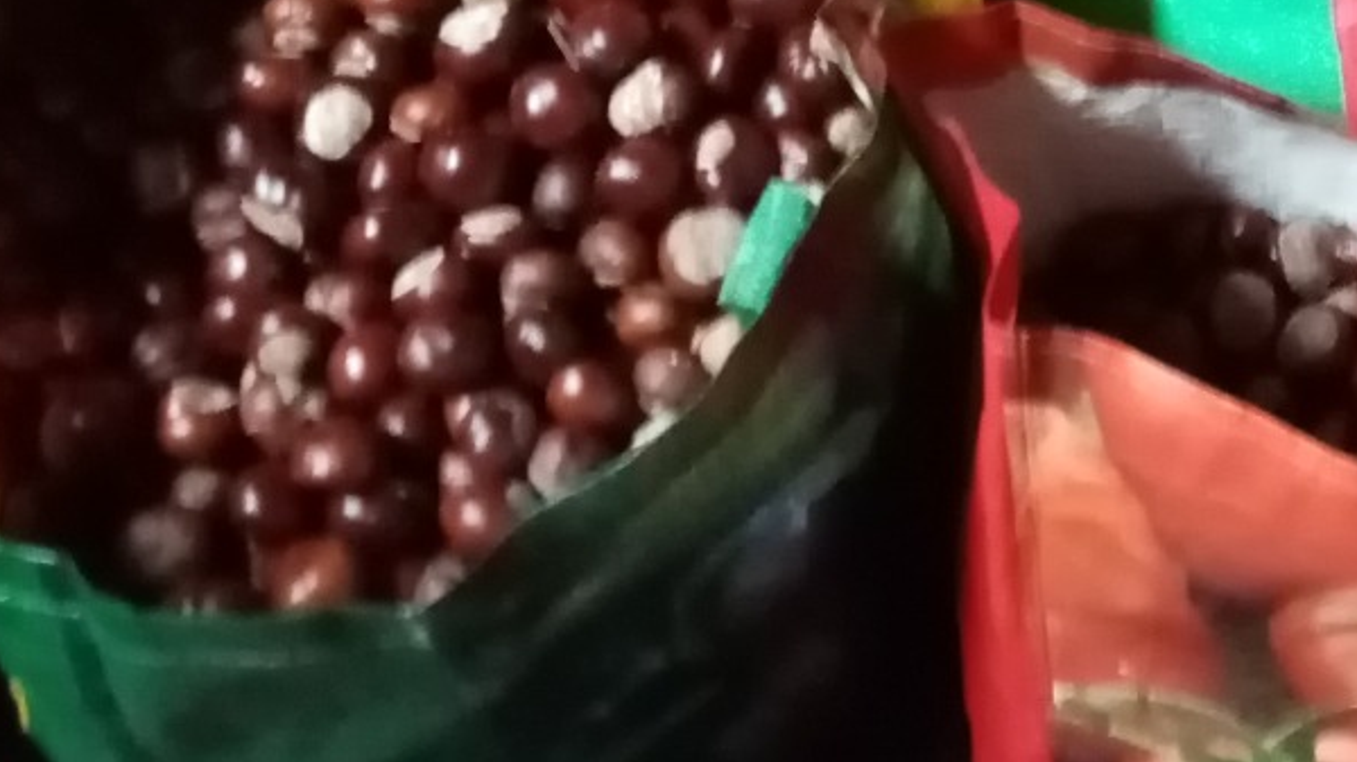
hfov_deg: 28.7
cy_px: -77
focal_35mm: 68
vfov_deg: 17.1
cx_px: 1416
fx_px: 2446
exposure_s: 1/14.3
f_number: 1.8
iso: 2377
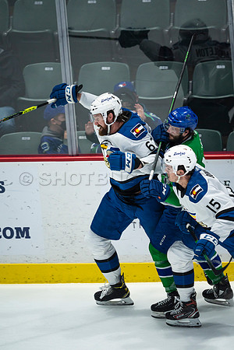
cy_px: 175
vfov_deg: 3.4
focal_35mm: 600
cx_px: 117
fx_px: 5850
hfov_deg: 2.3
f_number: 4
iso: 2000
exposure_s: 1/1000
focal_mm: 600
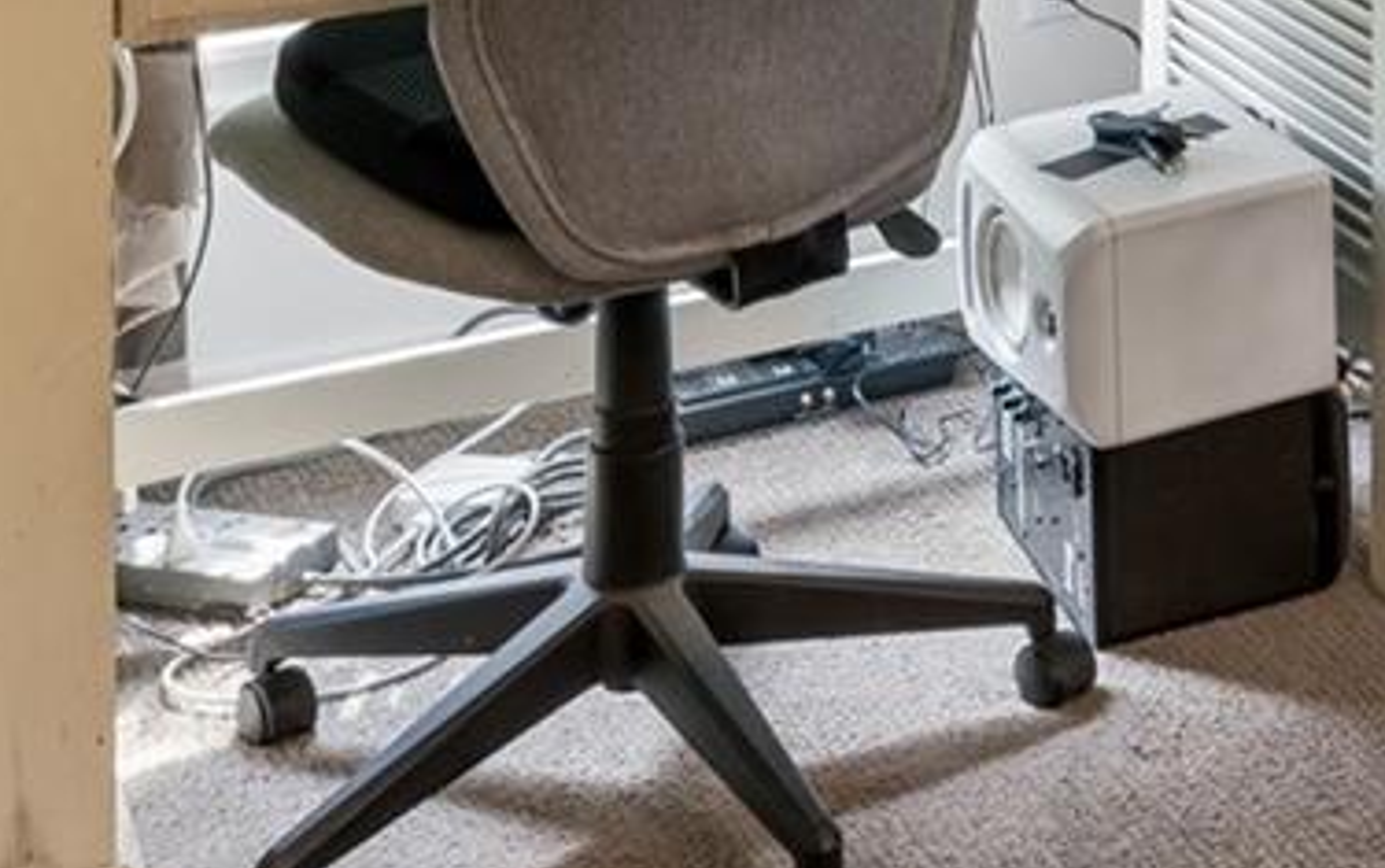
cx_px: 1865
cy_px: -866
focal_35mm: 90
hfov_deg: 20.8
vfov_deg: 12.8
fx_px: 3383
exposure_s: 1/1.25
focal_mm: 16.1
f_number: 13
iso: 400
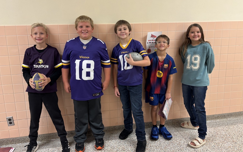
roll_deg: +0.7
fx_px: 185
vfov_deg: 44.4
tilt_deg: -10.8
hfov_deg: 66.5
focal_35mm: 28
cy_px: 64
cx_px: 120
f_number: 1.6
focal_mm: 5.96
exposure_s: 1/45
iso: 125
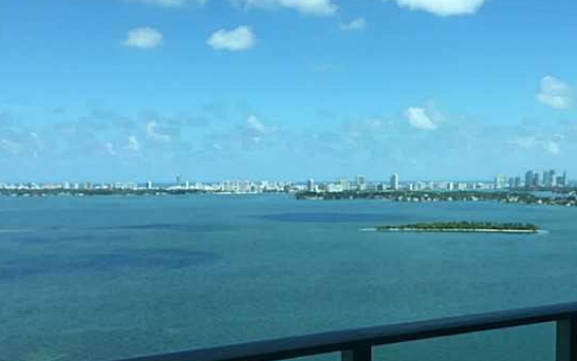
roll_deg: +0.1
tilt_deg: -6.3
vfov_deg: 28.4
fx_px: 708
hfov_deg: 44.3
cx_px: 315
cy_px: 254
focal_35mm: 45
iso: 32
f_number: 2.2
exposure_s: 1/1163
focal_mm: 4.15
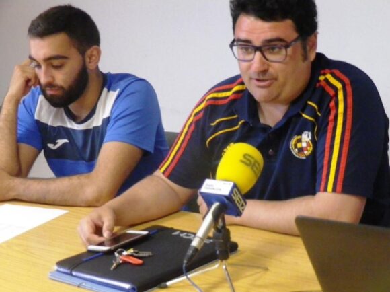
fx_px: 889
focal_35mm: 79
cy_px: 146
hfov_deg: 24.7
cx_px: 195
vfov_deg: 18.6
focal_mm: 14.1
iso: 800
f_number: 4.8
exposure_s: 1/15
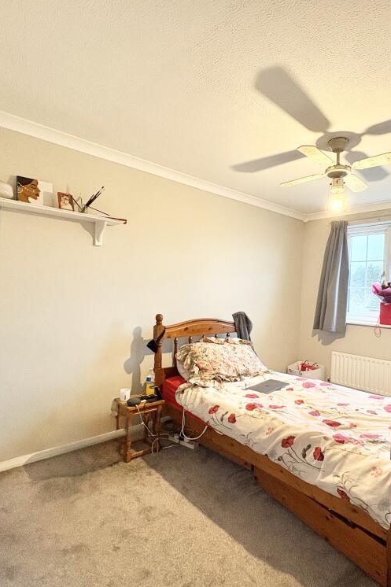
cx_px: 244
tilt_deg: -1.1
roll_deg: -1.4
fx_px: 326
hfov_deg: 61.1
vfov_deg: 84.0
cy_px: 299
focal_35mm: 20
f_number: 2.2
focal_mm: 2.22
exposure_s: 1/50
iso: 250
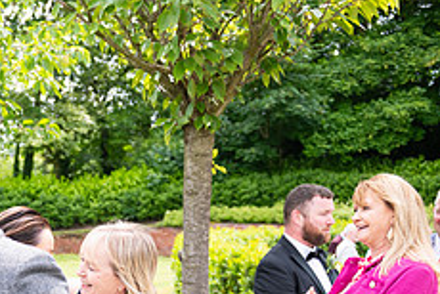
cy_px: 362
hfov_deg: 25.6
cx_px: -48
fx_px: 893
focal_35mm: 73
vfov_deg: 17.7
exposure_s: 1/1000
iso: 250
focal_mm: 29
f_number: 3.5
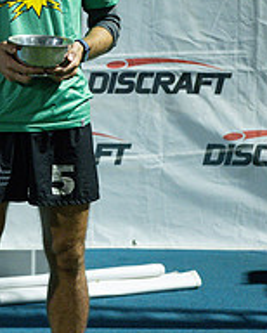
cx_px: 36
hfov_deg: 10.0
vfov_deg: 12.4
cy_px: 59
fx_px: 1519
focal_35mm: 154
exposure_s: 1/320
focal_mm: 70
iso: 6400
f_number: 4
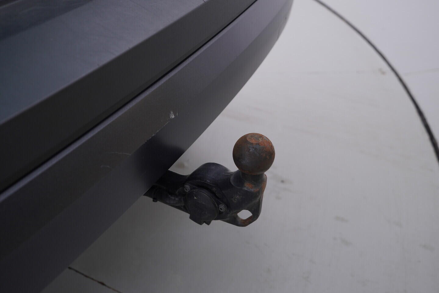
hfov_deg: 53.1
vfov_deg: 36.9
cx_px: 220
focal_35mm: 36
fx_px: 439
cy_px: 146
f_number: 3.5
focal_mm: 24
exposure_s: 1/60
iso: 125
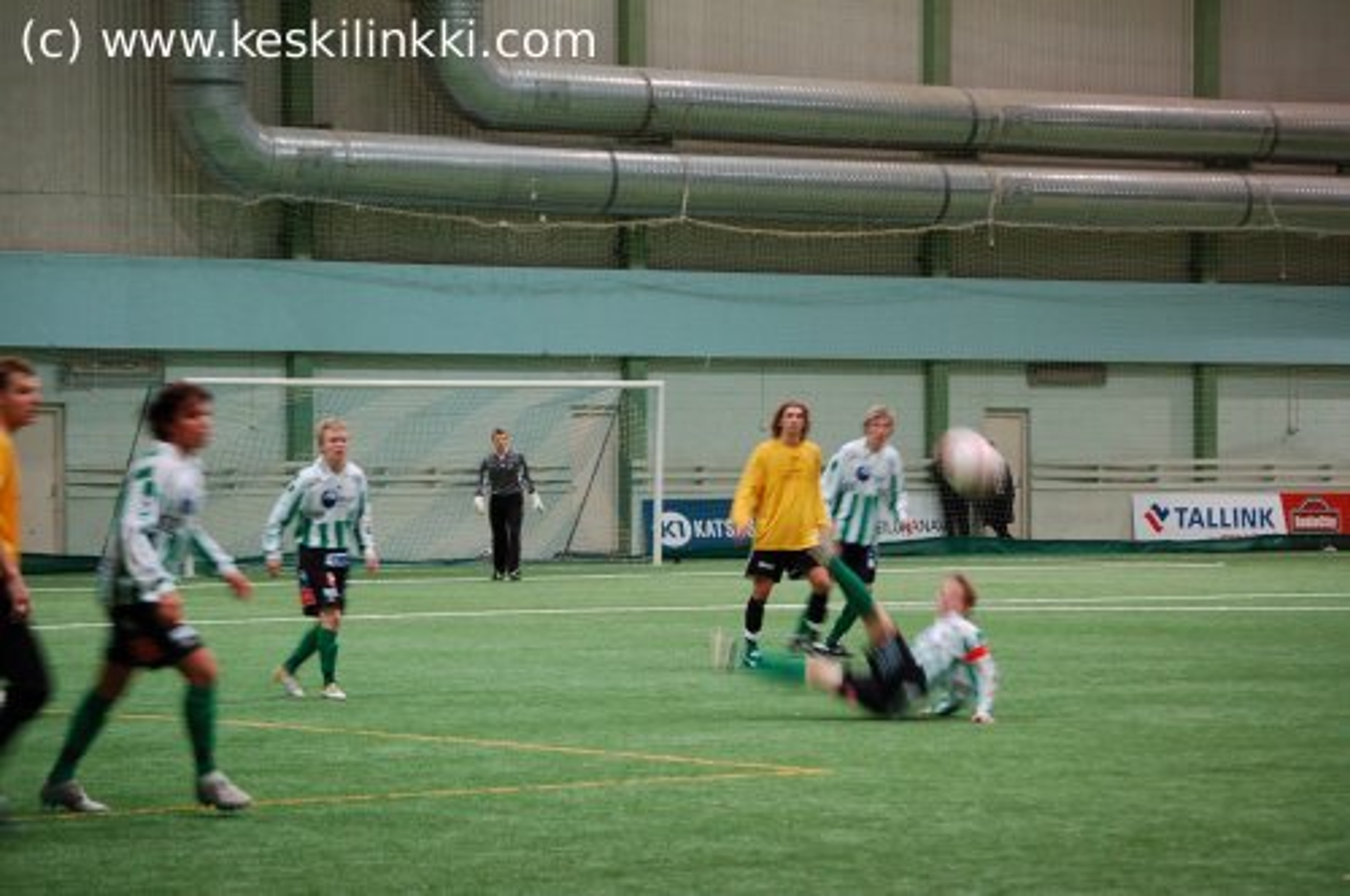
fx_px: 4494
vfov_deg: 11.4
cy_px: 448
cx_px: 675
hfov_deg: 17.1
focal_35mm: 120
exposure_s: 1/30
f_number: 4.5
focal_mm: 80
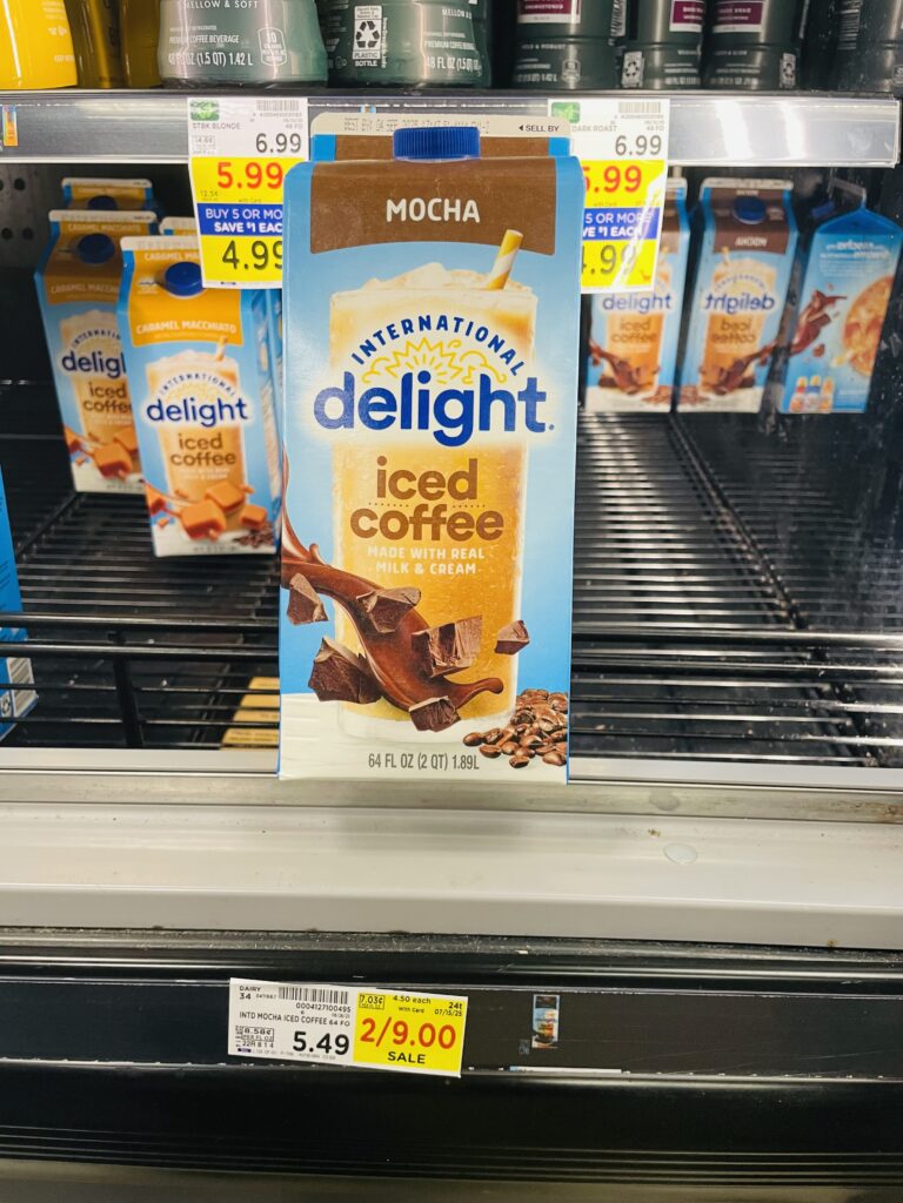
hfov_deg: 53.1
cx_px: 452
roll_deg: +0.1
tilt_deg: -27.0
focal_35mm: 26
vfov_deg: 67.3
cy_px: 602
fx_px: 904
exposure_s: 1/91
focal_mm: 4.2
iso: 125
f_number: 1.6
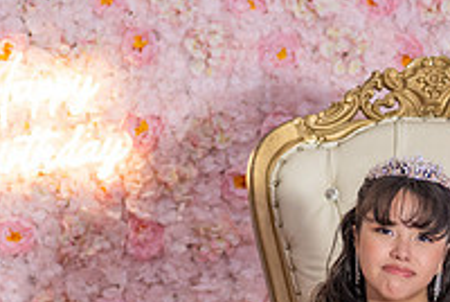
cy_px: 321
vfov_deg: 5.5
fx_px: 3130
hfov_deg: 8.2
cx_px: 315
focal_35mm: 250
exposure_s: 1/200
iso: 320
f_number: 2.8
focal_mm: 60
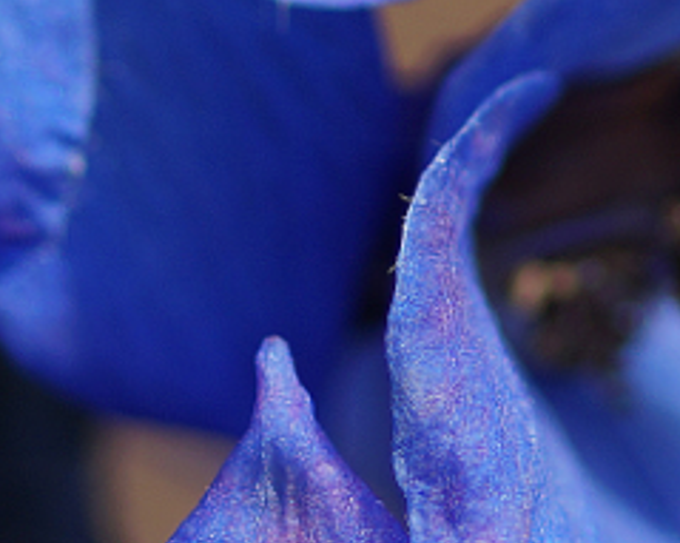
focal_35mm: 707
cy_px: -279
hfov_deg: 2.7
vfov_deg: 2.2
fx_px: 14223
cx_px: -131
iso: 100
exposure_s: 1/1250
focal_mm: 100
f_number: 2.8
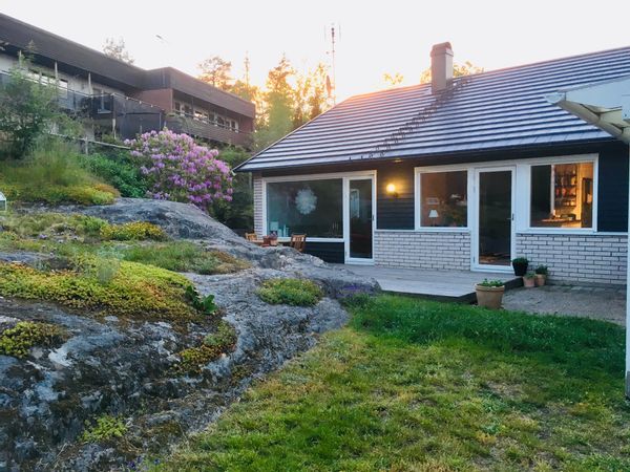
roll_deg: +1.3
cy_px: 236
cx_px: 315
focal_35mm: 29
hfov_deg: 61.7
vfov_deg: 48.2
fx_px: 528
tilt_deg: -3.9
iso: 80
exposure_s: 1/33
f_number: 2.2
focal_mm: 4.15
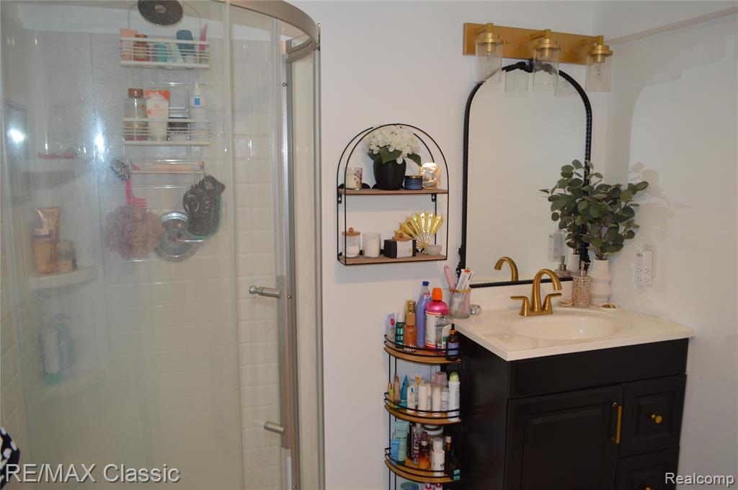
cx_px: 369
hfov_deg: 67.4
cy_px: 245
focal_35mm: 27
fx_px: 553
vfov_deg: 47.8
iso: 560
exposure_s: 1/60
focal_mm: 18
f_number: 3.5
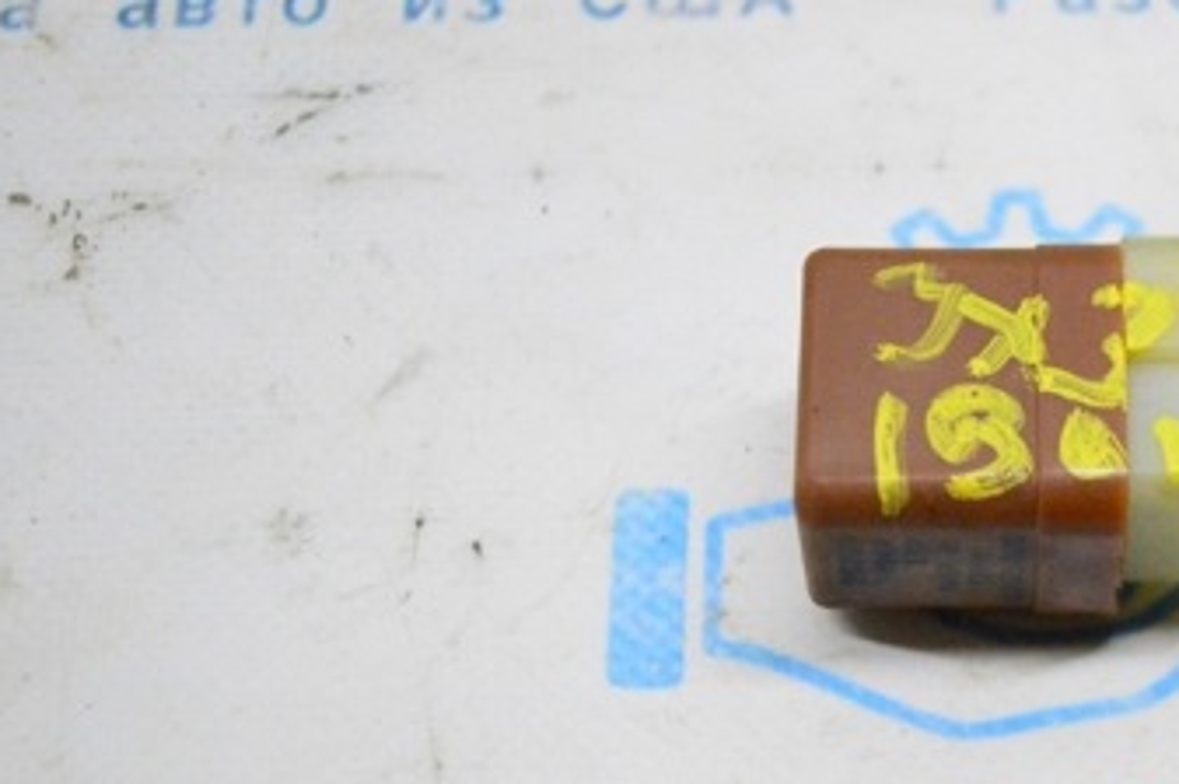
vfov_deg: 18.4
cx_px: 1053
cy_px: 436
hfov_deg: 26.5
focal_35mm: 74
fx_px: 2421
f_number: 4
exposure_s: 1/800
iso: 6400
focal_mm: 26
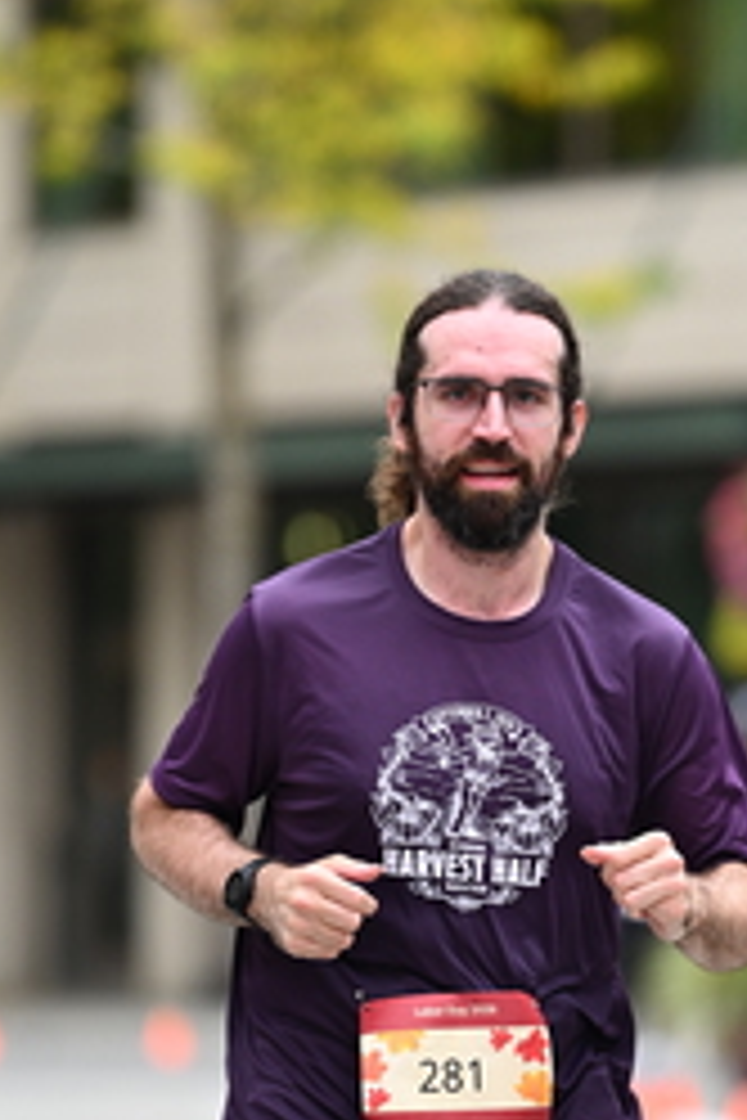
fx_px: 13725
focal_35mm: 441
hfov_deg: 3.1
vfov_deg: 4.7
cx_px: 457
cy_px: 733
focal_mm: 200
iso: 640
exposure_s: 1/2000
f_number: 2.8
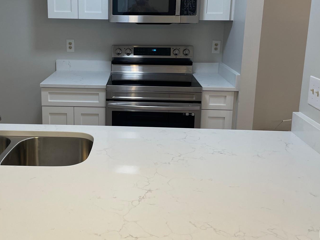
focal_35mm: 39
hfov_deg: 47.4
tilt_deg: -10.9
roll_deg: -0.6
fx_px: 361
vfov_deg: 36.4
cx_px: 120
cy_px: 77
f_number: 1.6
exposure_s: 1/120
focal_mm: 4.2
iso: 80
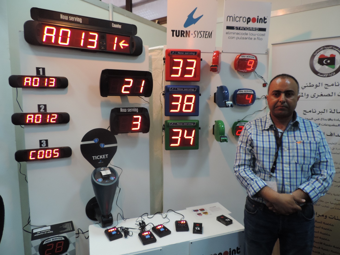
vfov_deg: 56.8
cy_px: 128
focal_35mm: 24
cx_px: 170
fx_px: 236
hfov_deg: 71.6
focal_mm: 4.3
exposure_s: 1/30
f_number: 3
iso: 320
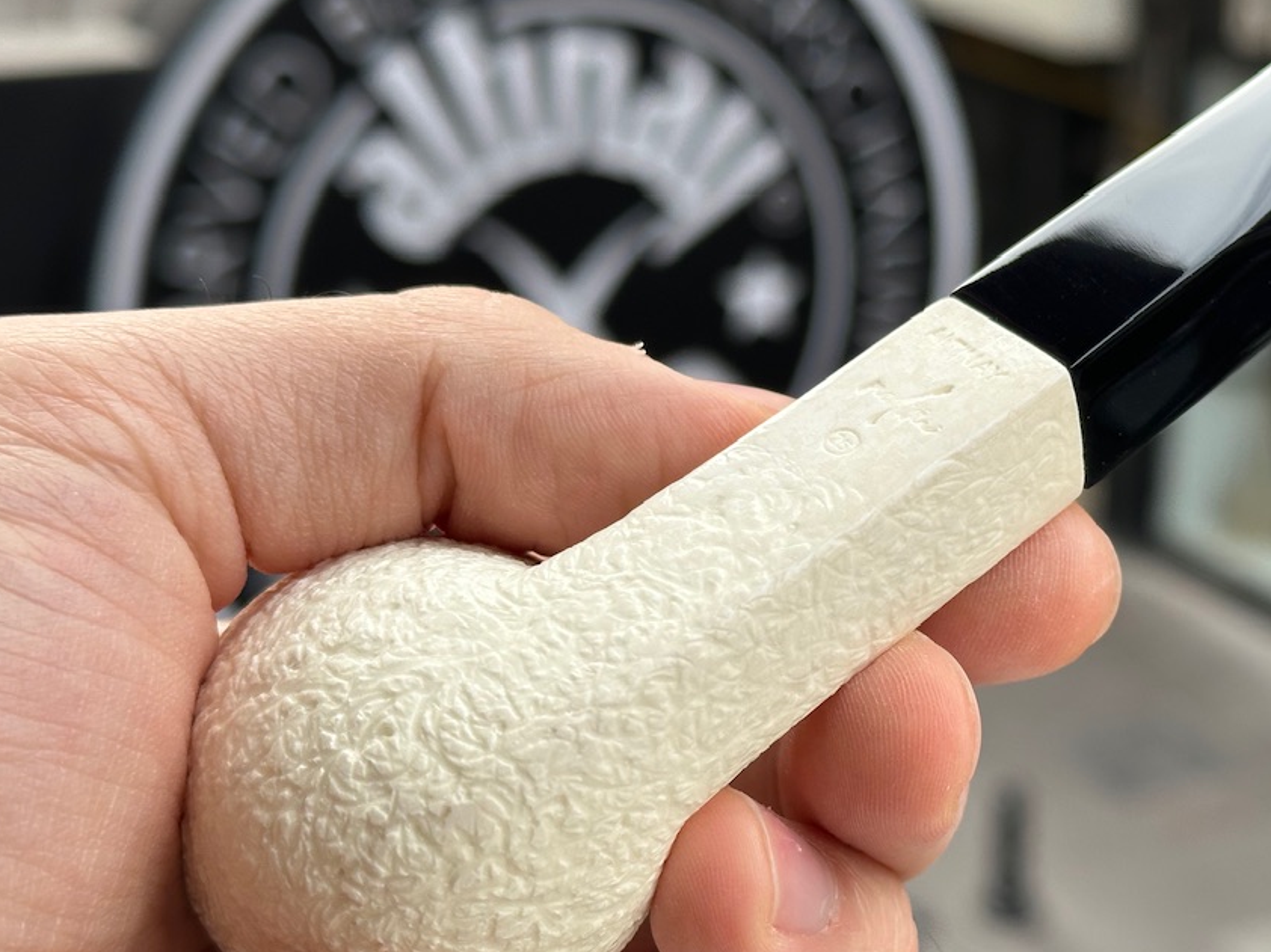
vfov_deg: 20.2
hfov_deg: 26.4
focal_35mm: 73
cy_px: 496
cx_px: 934
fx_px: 2680
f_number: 1.78
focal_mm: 6.86
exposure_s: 1/672
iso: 64
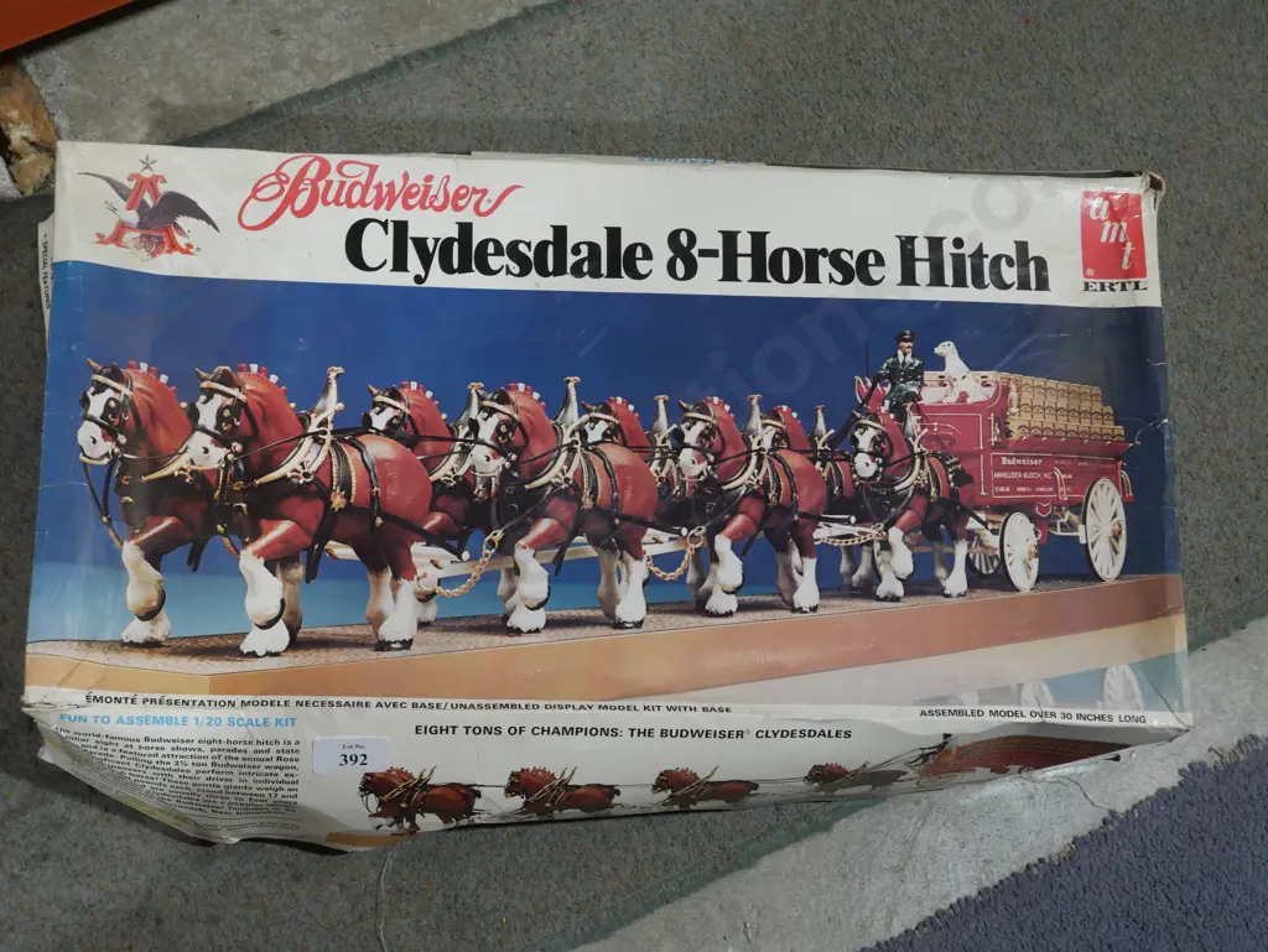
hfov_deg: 31.2
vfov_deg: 23.7
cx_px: 634
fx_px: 2272
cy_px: 476
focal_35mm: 62
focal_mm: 31
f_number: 5.4
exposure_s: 1/80
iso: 500
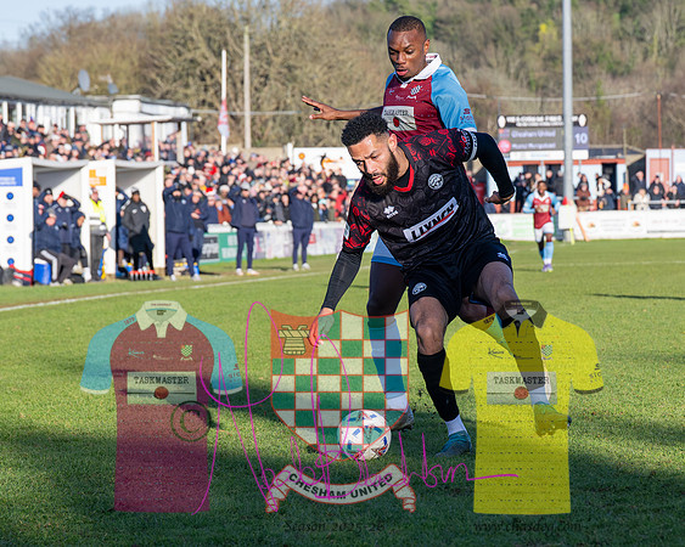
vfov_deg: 10.7
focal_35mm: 144
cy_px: 298
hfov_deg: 13.4
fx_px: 2923
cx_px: 334
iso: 800
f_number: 4
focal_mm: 70
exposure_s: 1/6400
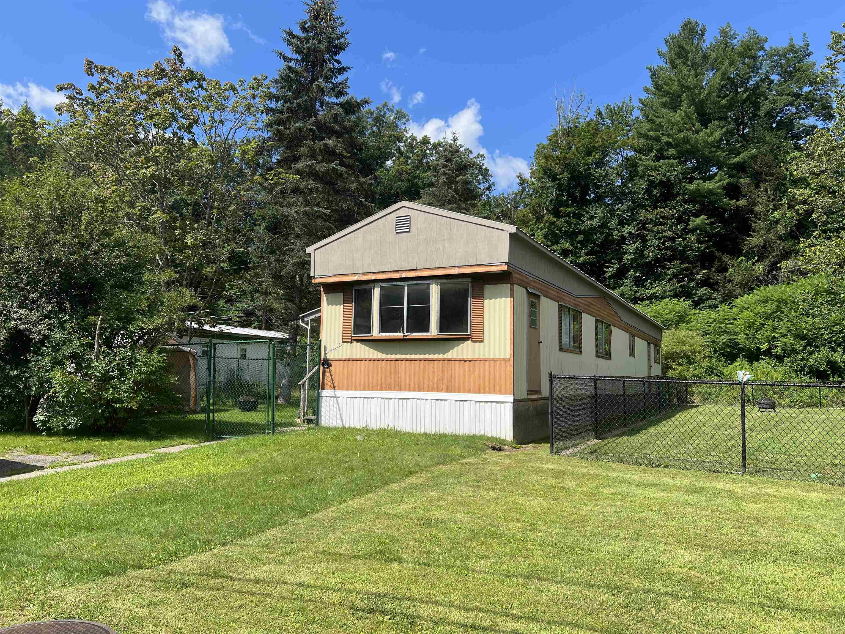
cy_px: 317
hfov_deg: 67.3
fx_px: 635
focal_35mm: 26
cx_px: 422
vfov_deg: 53.1
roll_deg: -0.4
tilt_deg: +5.3
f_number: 1.5
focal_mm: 5.7
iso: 50
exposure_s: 1/3257
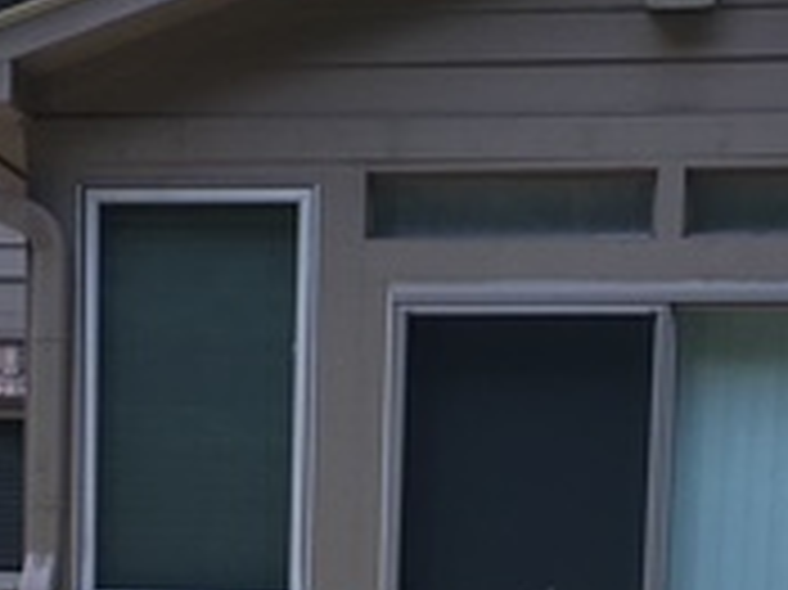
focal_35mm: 106
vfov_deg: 12.8
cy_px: 1013
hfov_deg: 18.6
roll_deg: -1.4
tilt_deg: -6.6
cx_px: 374
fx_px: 2411
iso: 25
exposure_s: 1/680
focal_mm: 4.15
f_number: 2.2
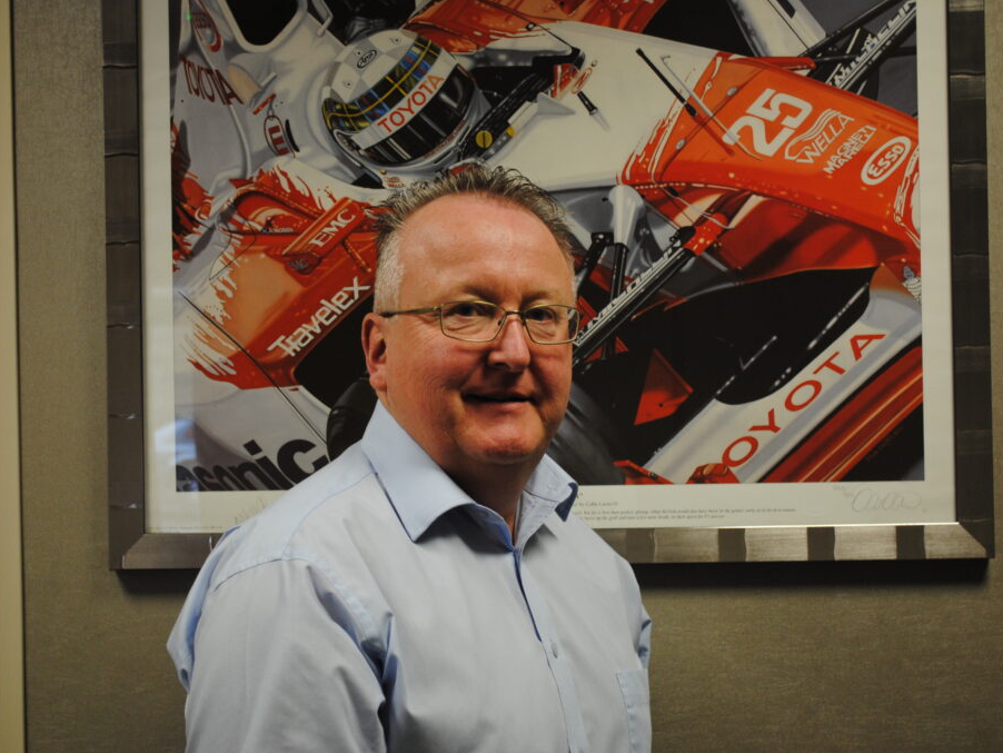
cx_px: 468
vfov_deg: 24.8
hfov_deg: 32.7
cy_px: 373
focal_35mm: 59
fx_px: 1710
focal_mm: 36
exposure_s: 1/30
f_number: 5
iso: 400
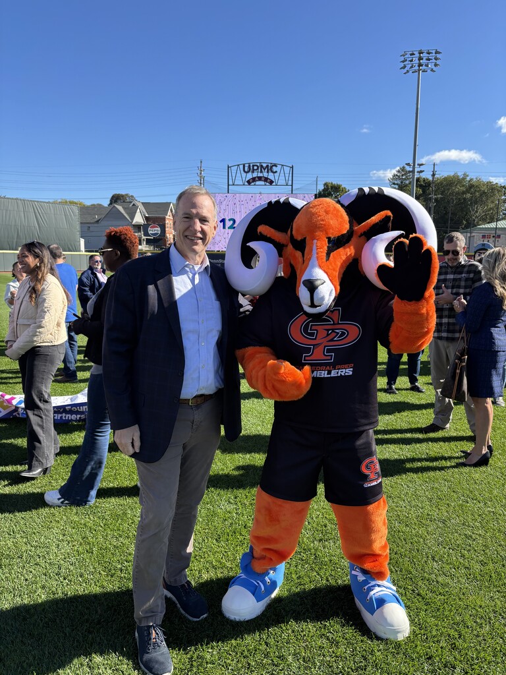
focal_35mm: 26
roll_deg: -0.5
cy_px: 338
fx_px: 507
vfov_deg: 67.3
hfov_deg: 53.1
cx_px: 253
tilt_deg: -8.0
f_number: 1.6
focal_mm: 5.96
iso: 50
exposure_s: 1/1876
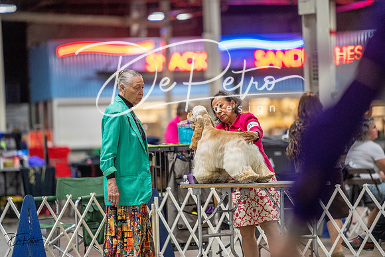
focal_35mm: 200
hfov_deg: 10.3
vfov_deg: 6.9
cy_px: 128
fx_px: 2139
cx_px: 192
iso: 2500
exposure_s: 1/250
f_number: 2.8
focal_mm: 200
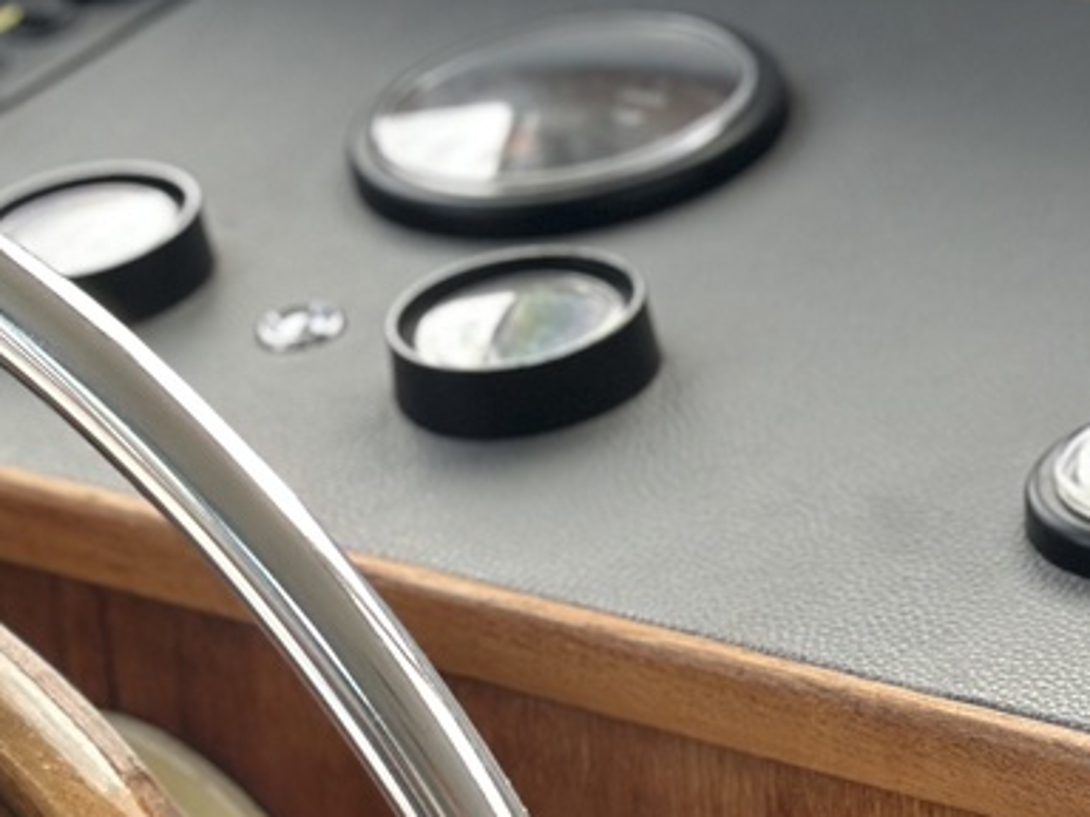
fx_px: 4723
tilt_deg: -21.4
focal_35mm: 150
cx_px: 565
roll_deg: +2.3
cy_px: 584
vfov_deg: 9.9
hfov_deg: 13.2
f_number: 1.78
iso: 100
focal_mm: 6.86
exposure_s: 1/172
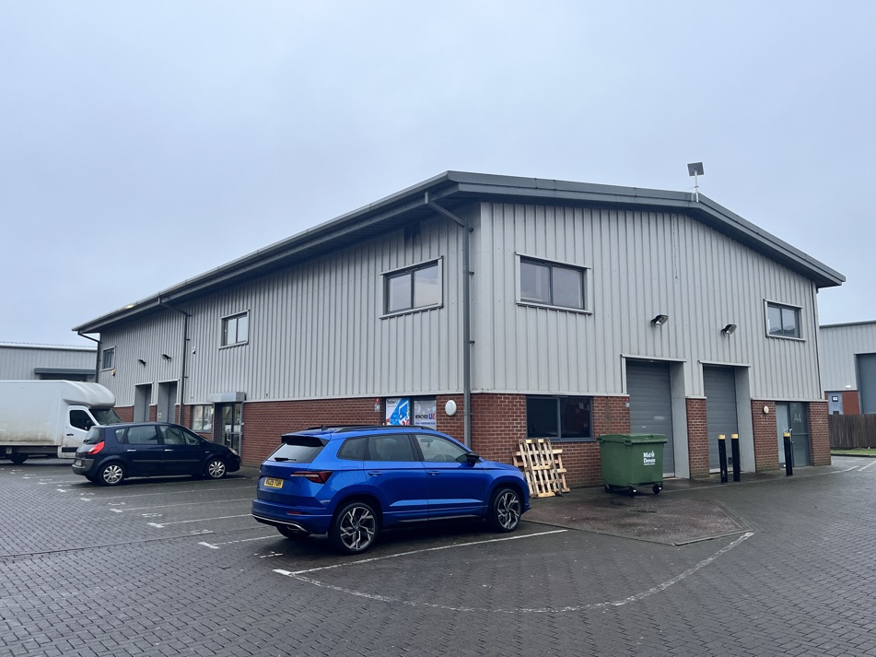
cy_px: 312
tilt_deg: +8.3
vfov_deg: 49.7
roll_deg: +1.0
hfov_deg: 63.4
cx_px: 445
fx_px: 708
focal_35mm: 28
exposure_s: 1/118
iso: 125
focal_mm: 5.1
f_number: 1.6
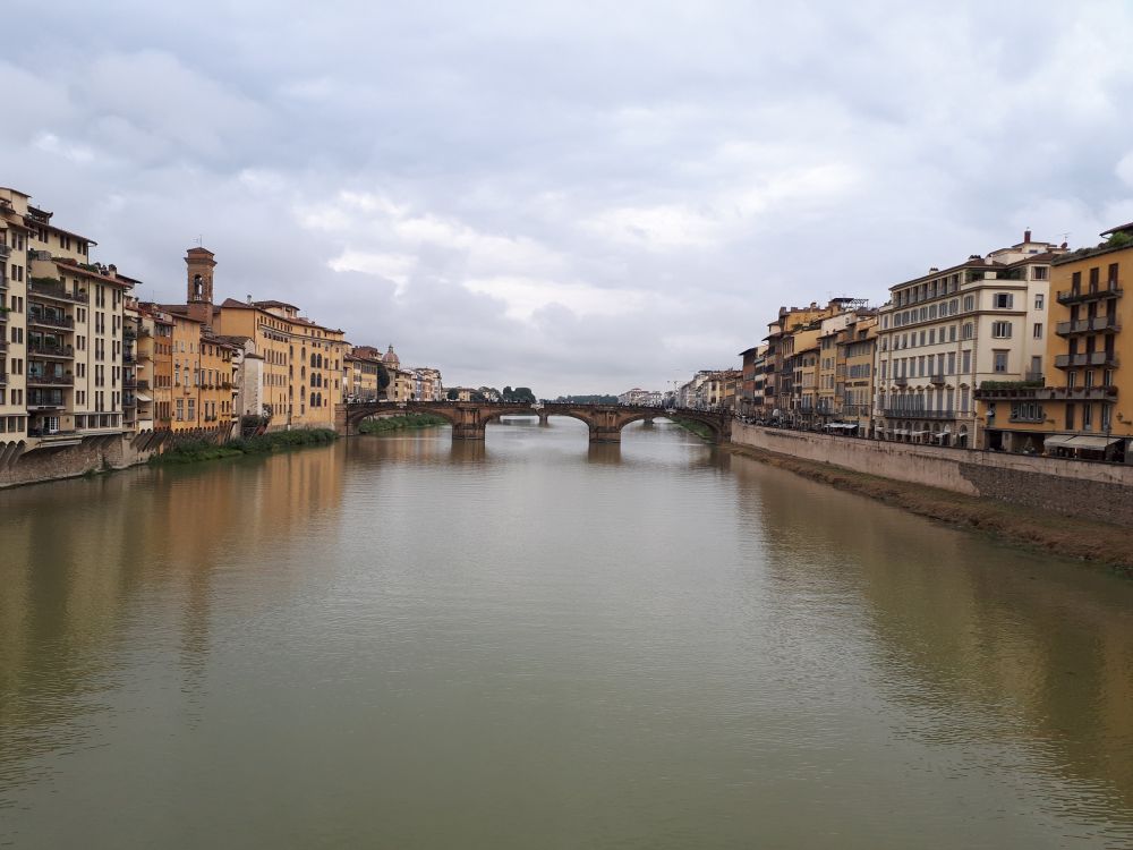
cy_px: 425
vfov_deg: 51.4
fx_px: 884
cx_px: 566
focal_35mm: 27
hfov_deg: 65.3
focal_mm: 3.6
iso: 40
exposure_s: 1/425
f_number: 1.9
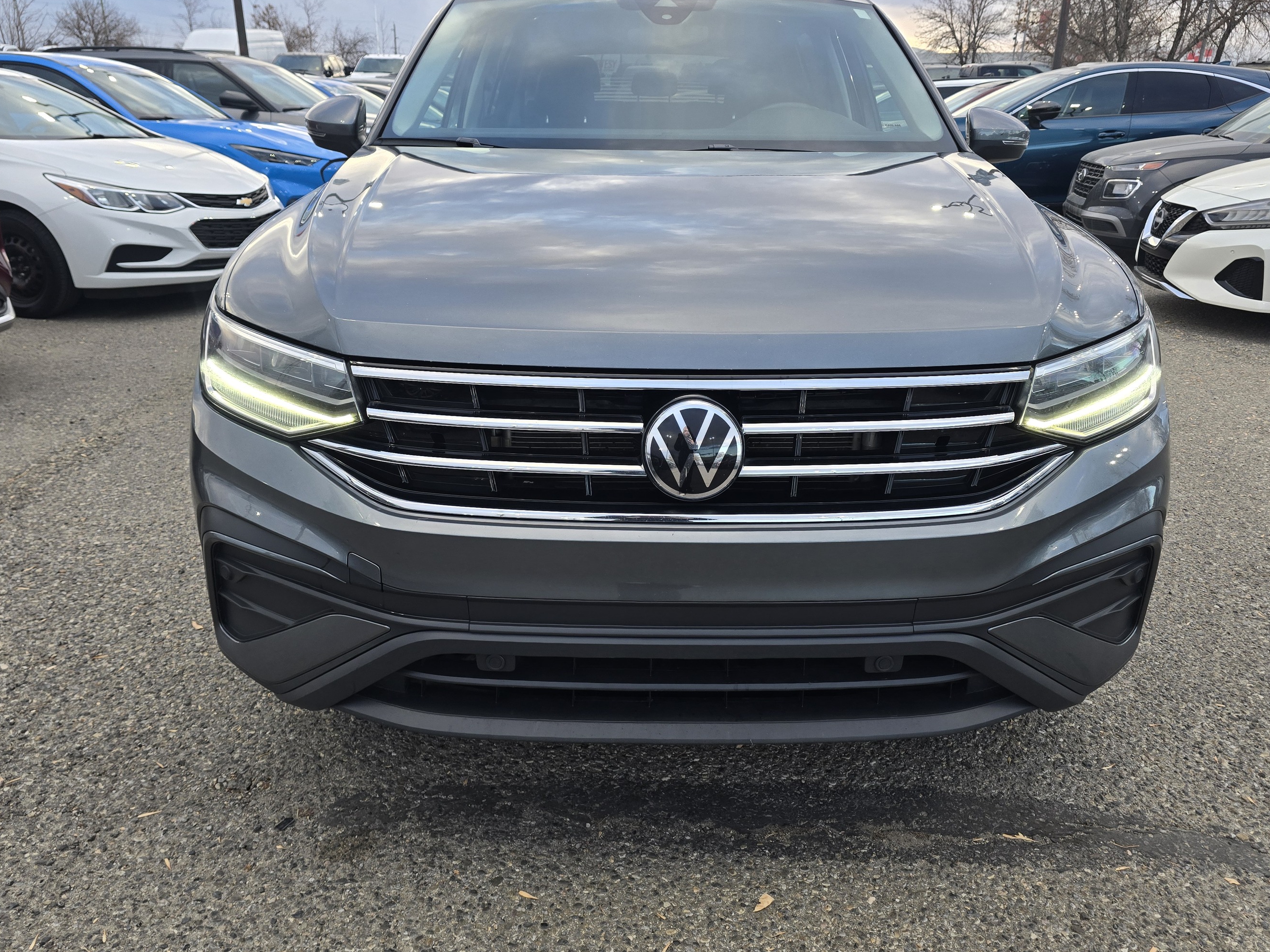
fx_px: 917
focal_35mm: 25
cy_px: 452
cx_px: 624
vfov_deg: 54.8
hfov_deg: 69.4
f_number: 1.7
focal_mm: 6.3
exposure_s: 1/180
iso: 100
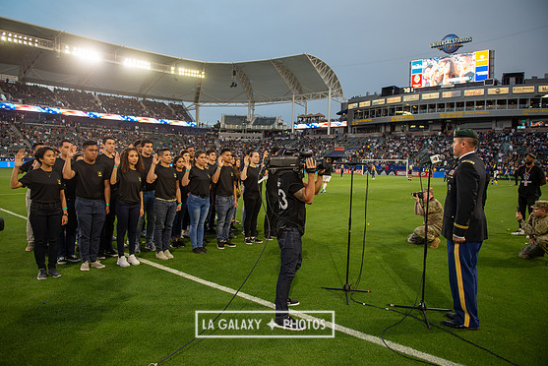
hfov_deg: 71.5
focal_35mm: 25
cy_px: 177
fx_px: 381
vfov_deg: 51.3
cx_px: 265
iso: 400
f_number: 2.8
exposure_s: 1/500
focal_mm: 24
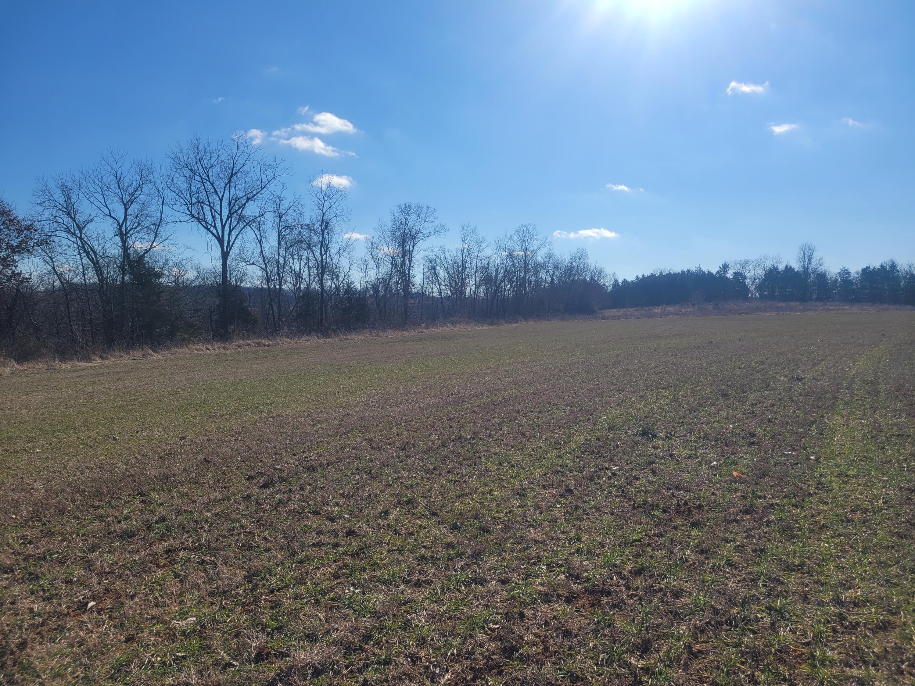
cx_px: 458
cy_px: 343
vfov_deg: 53.1
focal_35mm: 26
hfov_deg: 67.3
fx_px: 687
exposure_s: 1/5610
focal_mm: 5.4
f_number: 1.8
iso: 40
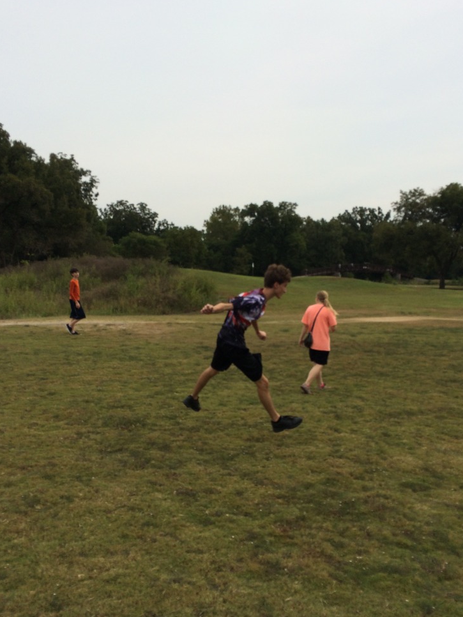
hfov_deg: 44.2
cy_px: 339
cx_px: 233
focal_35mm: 32
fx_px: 570
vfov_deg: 56.7
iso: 32
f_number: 2.2
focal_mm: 4.15
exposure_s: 1/2415
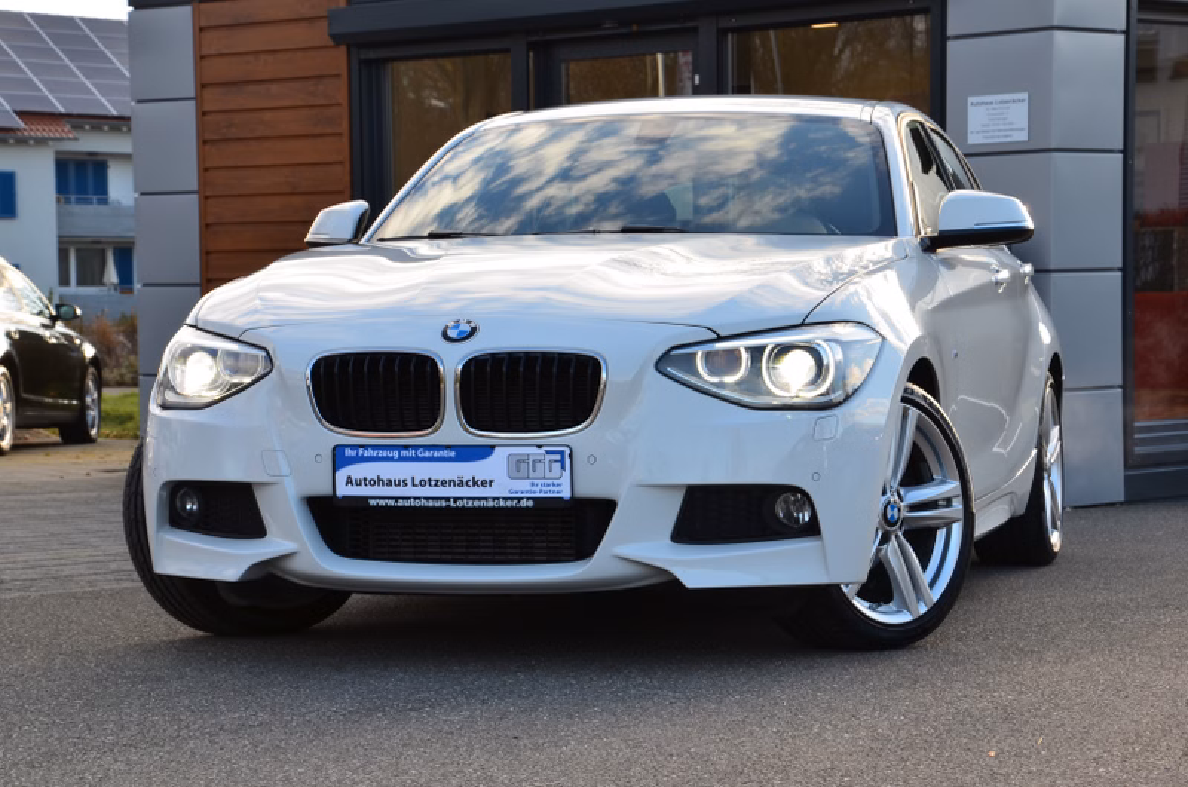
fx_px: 2865
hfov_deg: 23.4
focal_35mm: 87
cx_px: 594
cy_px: 394
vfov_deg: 15.6
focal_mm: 58
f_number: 10
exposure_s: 1/80
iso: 200
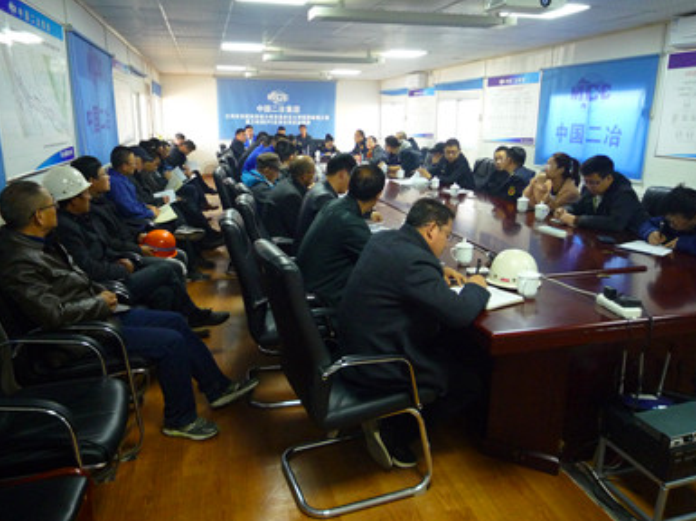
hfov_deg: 67.4
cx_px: 347
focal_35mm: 26
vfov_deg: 53.0
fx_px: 522
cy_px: 255
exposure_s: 1/30
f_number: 2.8
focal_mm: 4.4
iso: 320
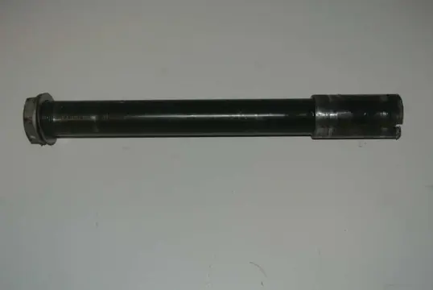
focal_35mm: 47
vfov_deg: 28.7
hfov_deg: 41.9
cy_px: 145
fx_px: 566
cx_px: 216
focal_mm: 17.5
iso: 200
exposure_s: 1/60
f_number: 4.5
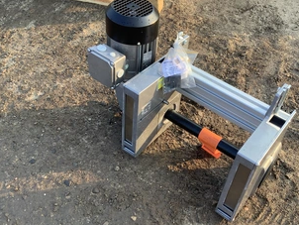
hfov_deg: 45.5
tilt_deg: -50.1
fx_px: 354
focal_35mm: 41
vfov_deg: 35.1
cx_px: 180
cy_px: 125
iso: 25
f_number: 2.4
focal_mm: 3.3
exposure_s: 1/100
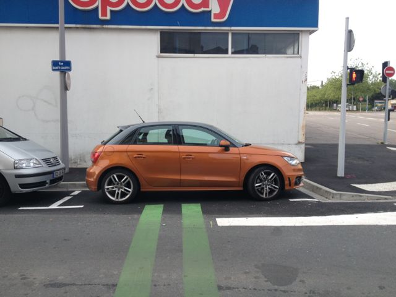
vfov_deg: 40.7
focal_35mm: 35
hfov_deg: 52.6
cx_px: 198
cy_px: 148
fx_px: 400
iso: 50
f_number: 2.4
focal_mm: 4.28
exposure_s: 1/135
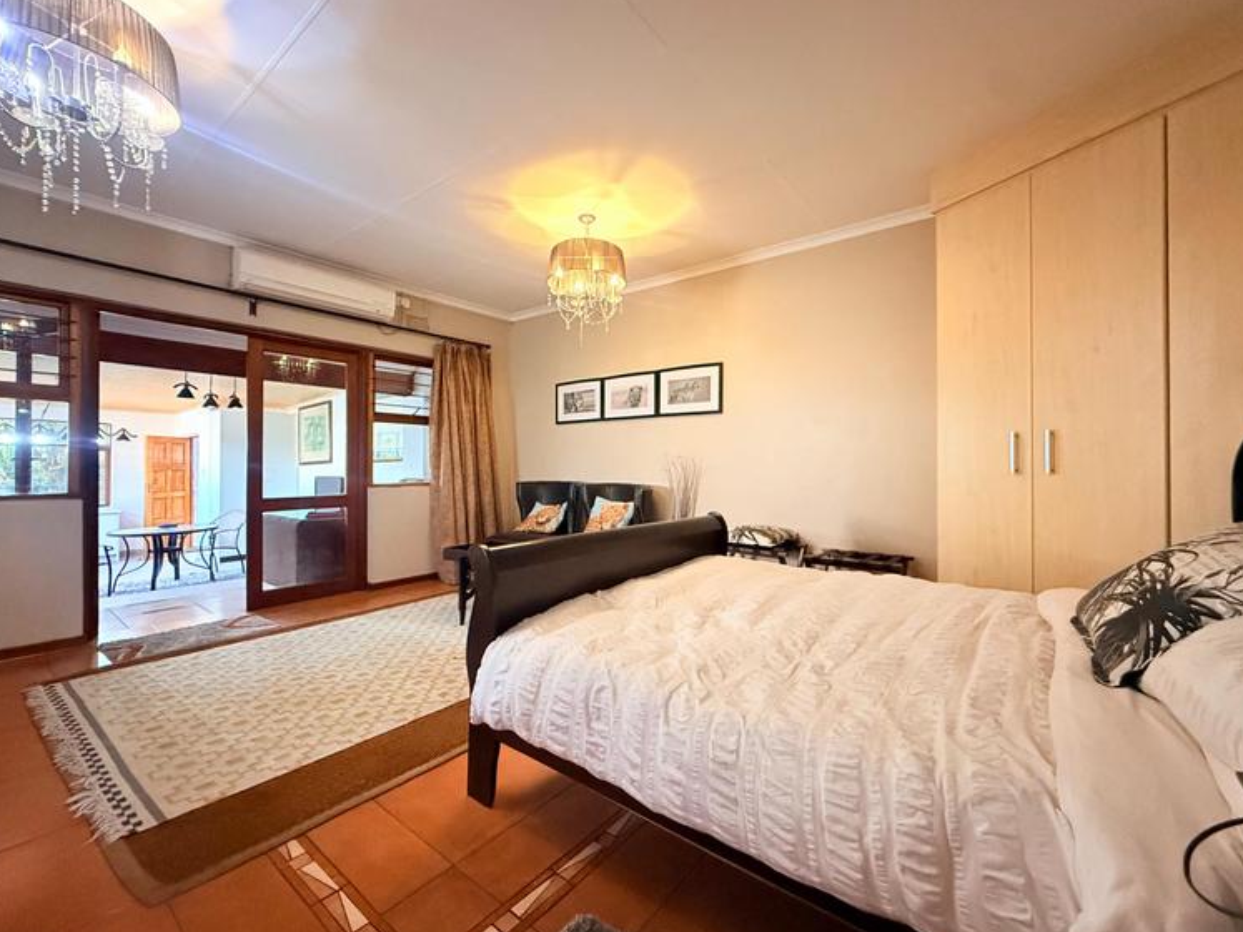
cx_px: 627
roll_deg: +0.2
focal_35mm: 15
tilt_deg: +0.5
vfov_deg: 81.7
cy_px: 463
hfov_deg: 98.2
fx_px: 539
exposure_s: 1/50
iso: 1000
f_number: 2.2
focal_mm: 2.22
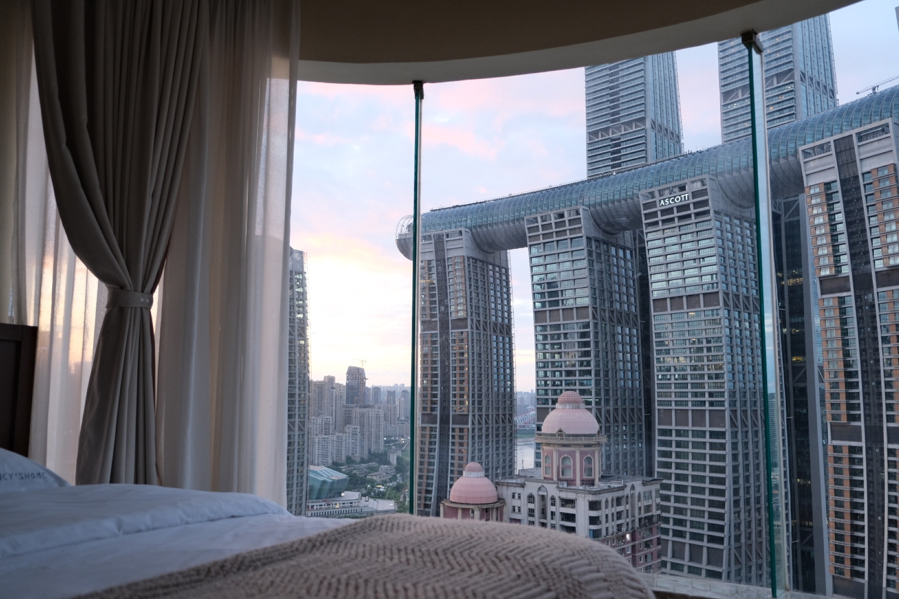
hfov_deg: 65.5
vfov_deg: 46.4
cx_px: 434
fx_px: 699
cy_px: 310
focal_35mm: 28
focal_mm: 18
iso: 320
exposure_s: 1/60
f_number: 2.8
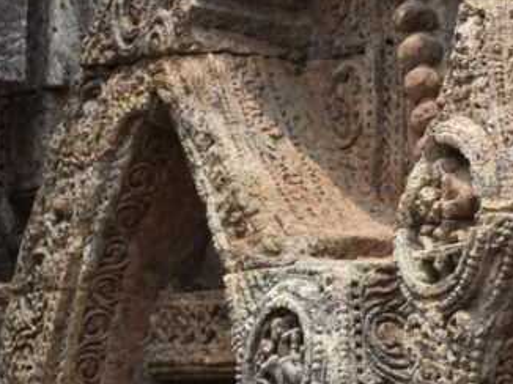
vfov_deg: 4.1
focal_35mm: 357
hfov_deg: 5.5
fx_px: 5287
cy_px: 789
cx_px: 571
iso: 220
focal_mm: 70
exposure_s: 1/250
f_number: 8
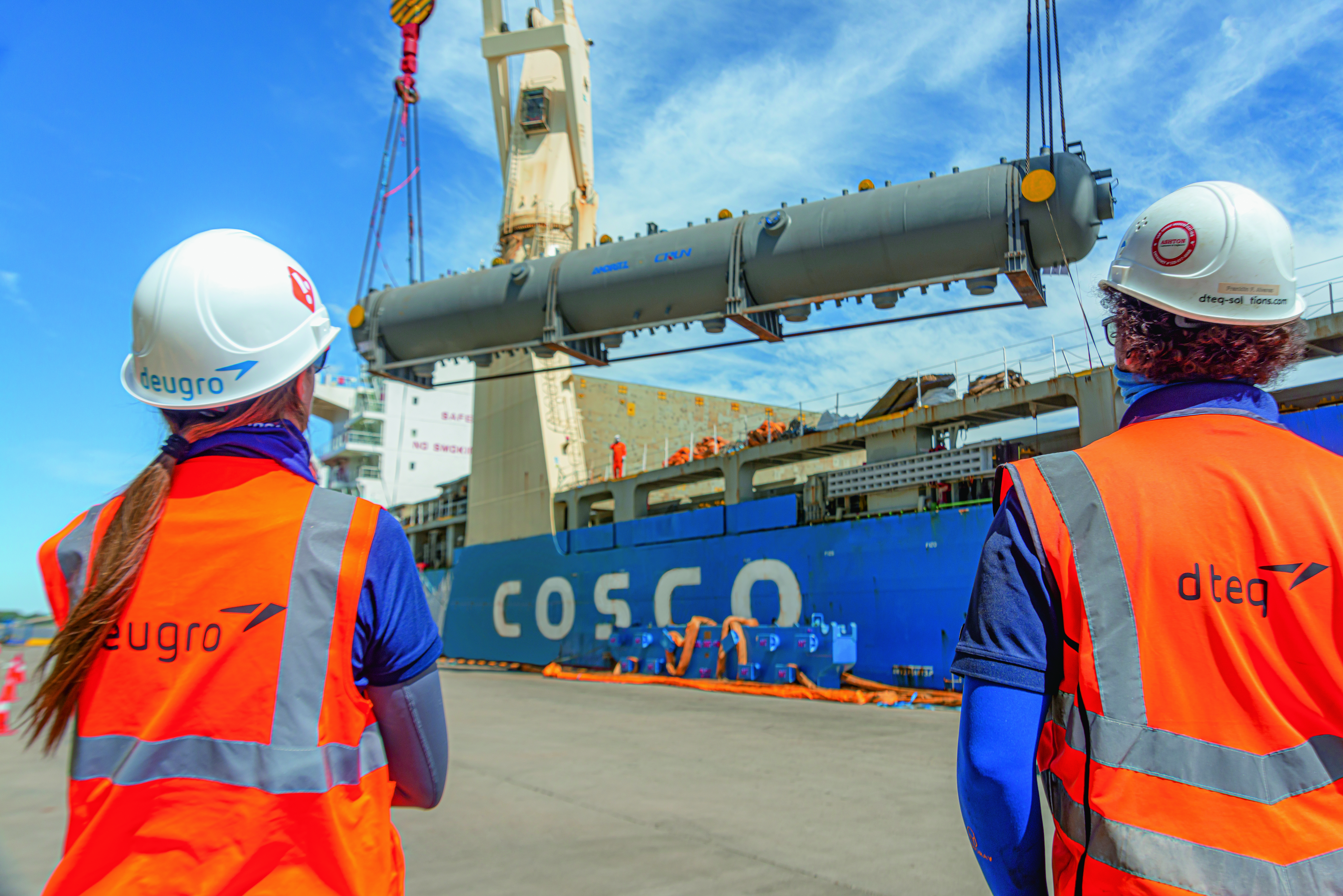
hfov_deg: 61.9
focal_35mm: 30
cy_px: 448
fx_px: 1119
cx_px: 672
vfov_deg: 43.6
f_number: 5
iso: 100
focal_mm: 30
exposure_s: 1/500
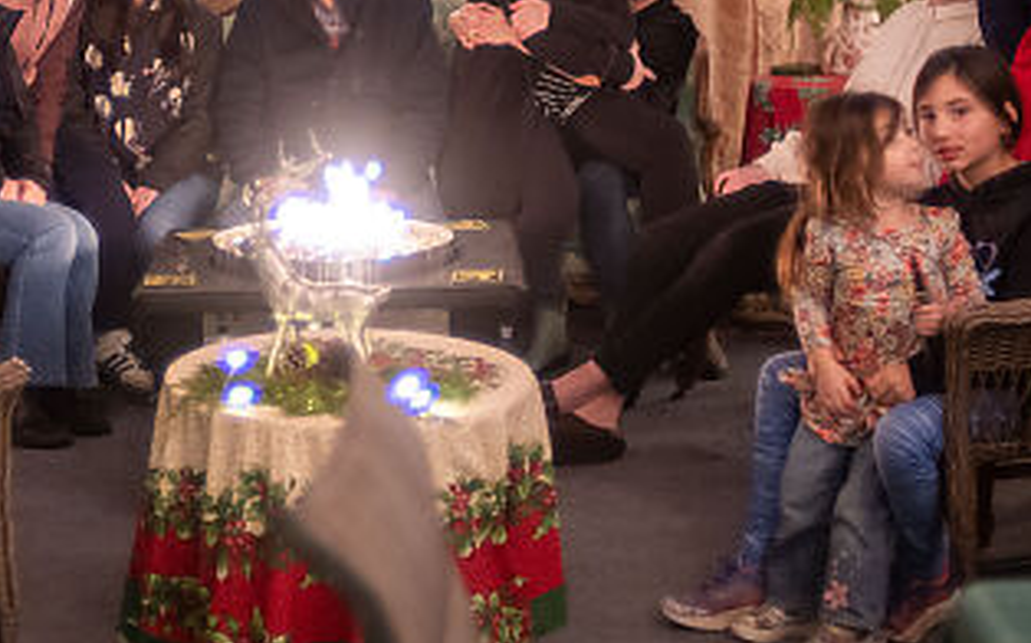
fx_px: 2556
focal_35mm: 91
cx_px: 154
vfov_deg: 14.2
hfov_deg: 22.4
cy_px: 84
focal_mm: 35
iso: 800
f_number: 1.4
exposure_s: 1/15
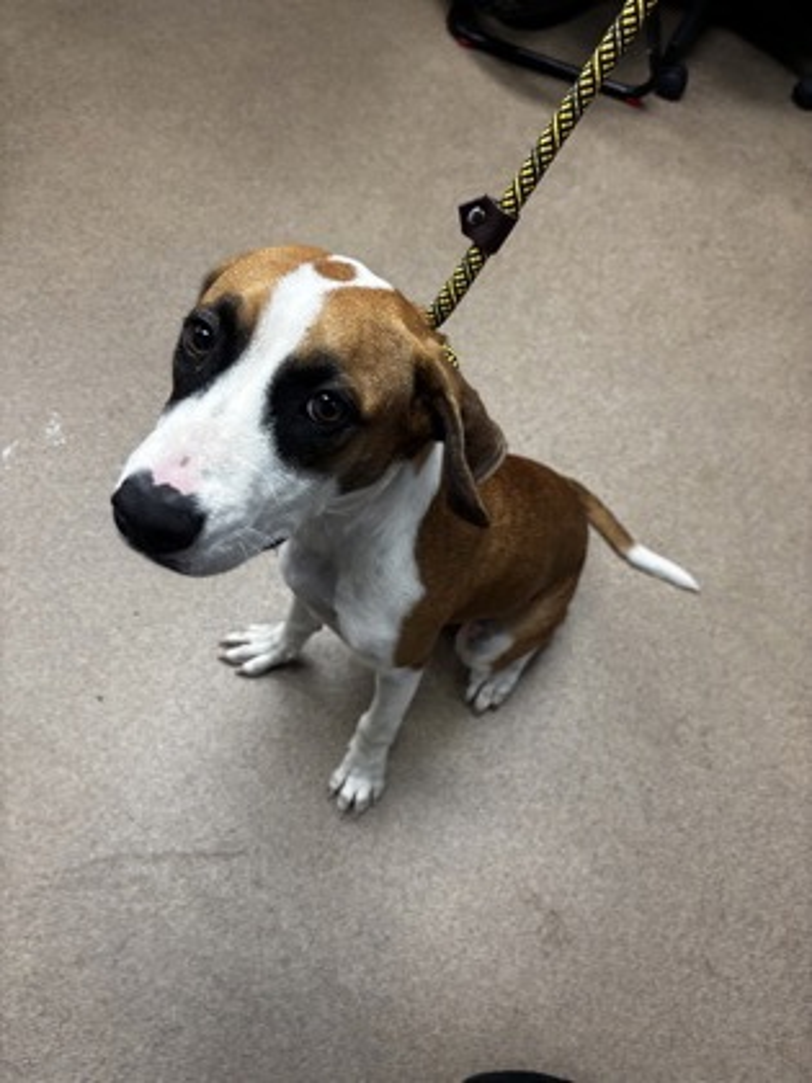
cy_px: 542
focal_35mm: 26
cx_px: 406
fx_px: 813
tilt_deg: -61.7
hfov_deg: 53.1
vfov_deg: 67.3
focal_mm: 5.96
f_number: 1.6
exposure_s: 1/64
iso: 125
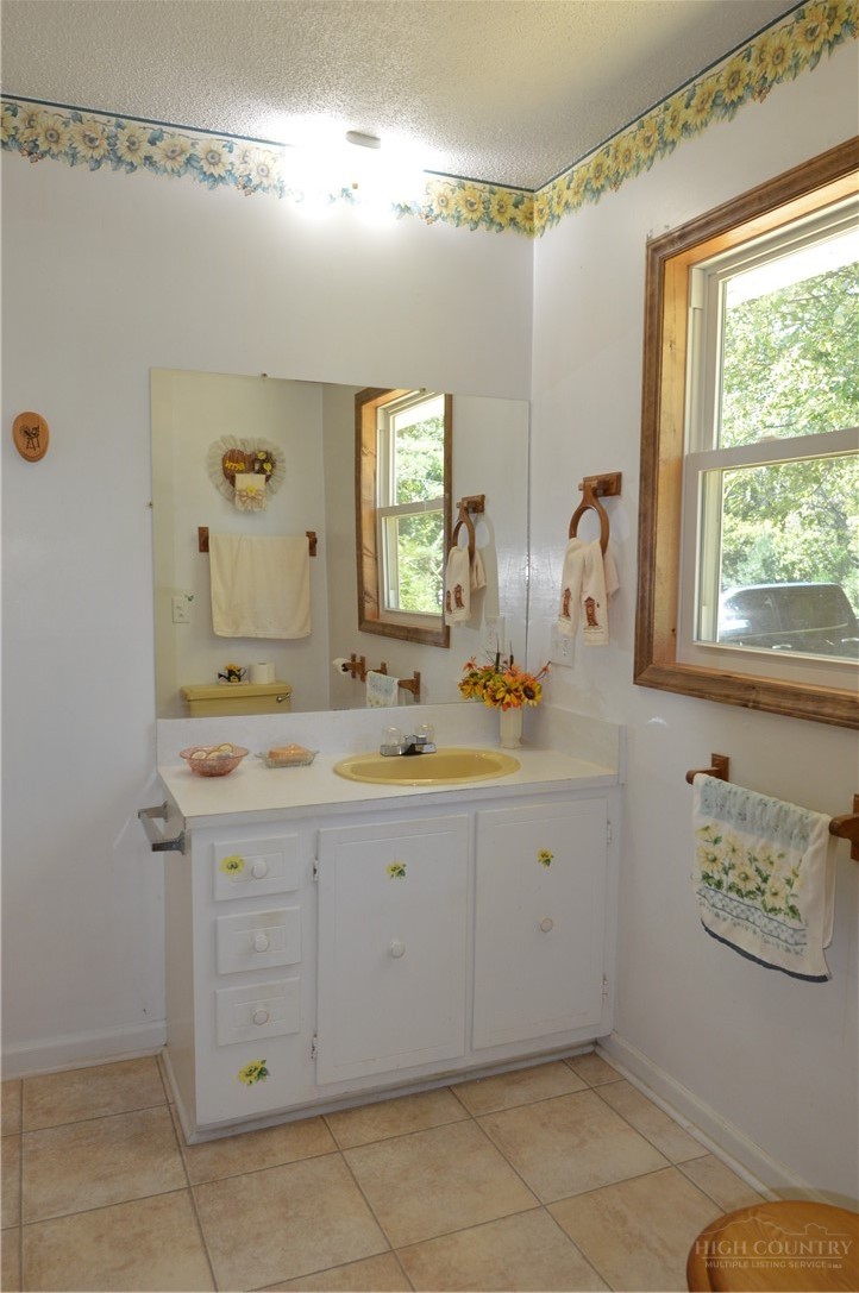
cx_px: 430
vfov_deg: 73.8
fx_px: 861
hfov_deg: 53.0
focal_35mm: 24
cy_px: 646
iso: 400
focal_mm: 16
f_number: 4
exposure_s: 1/100
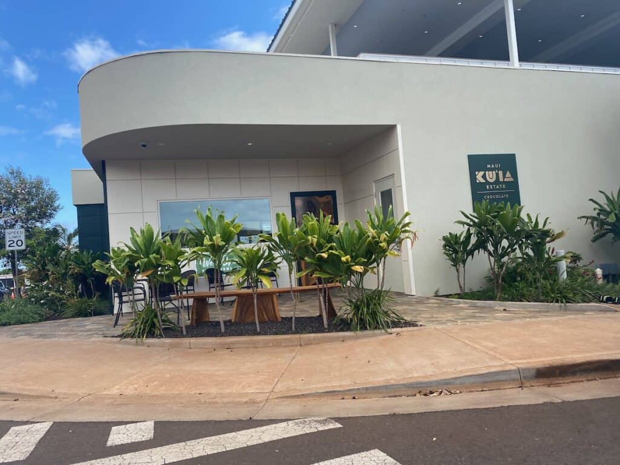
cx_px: 310
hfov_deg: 67.3
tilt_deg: +3.2
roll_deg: +2.3
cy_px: 232
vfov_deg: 53.1
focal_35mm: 26
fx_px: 466
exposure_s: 1/1206
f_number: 1.8
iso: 32
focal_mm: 4.25
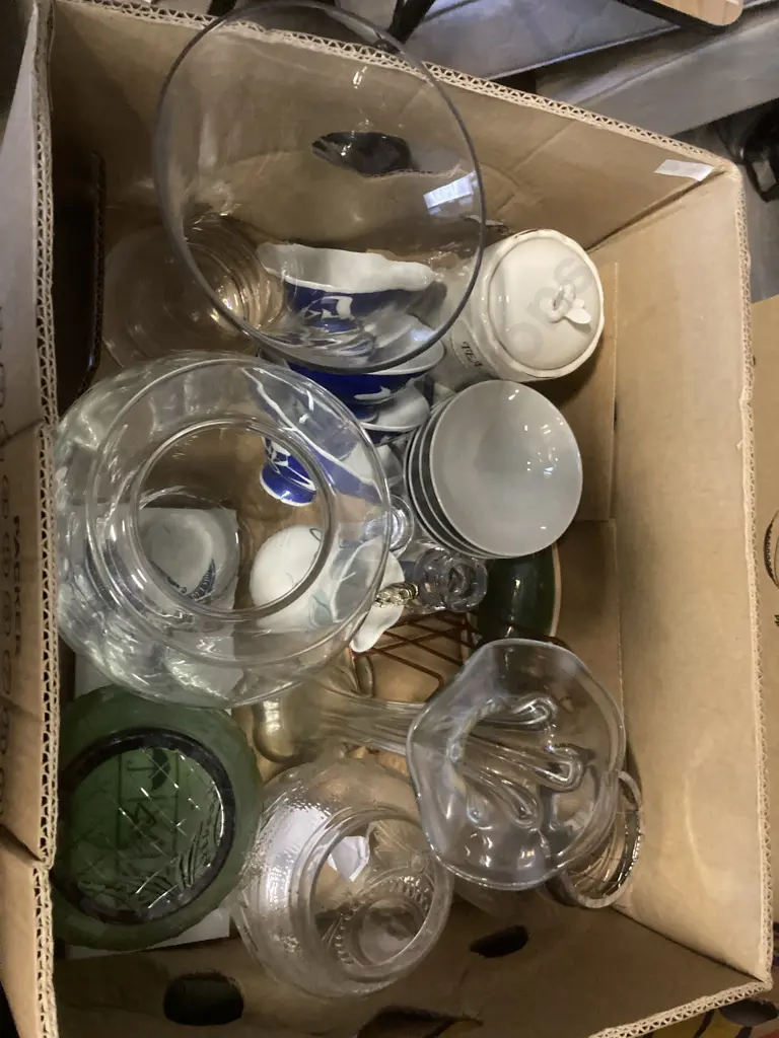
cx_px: 390
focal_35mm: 28
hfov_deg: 49.7
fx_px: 840
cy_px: 519
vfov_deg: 63.4
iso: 640
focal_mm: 3.99
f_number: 1.8
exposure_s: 1/25
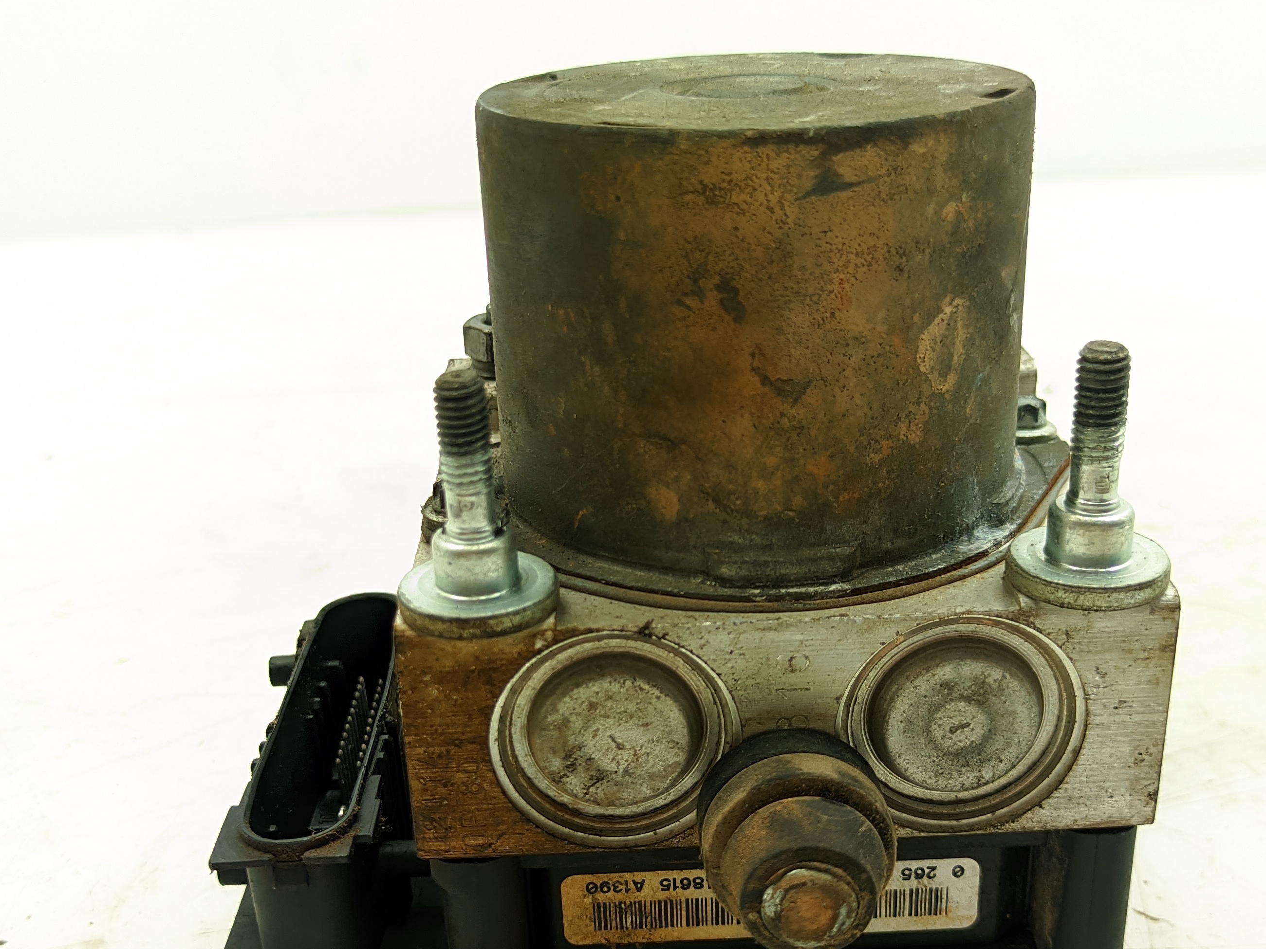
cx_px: 677
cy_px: 600
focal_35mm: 40
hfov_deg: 46.8
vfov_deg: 35.7
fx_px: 1463
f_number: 1.65
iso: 754
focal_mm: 4.75
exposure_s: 1/1000
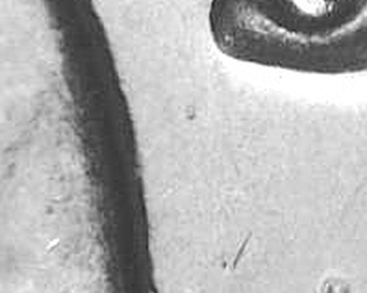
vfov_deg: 3.2
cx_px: 252
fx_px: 5284
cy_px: -43
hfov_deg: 4.0
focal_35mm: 487
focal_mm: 32
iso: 100
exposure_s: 1/9.5
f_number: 5.1
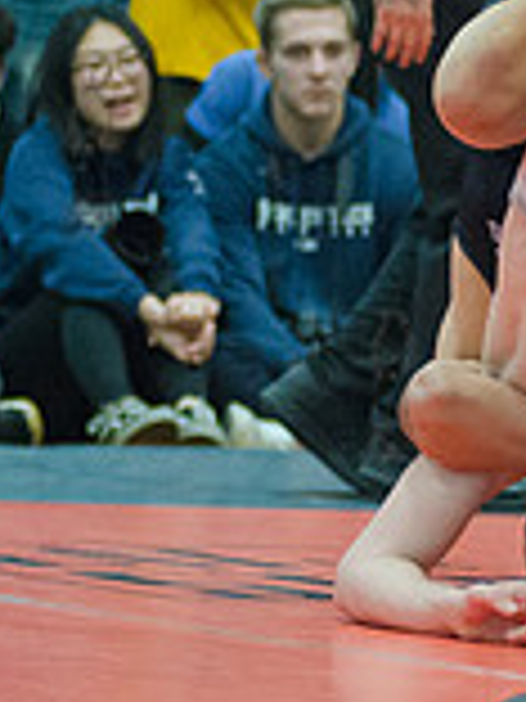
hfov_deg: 4.2
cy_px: 324
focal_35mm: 354
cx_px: 680
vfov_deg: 5.6
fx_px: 7172
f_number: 2.8
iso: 4000
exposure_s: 1/320
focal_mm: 80
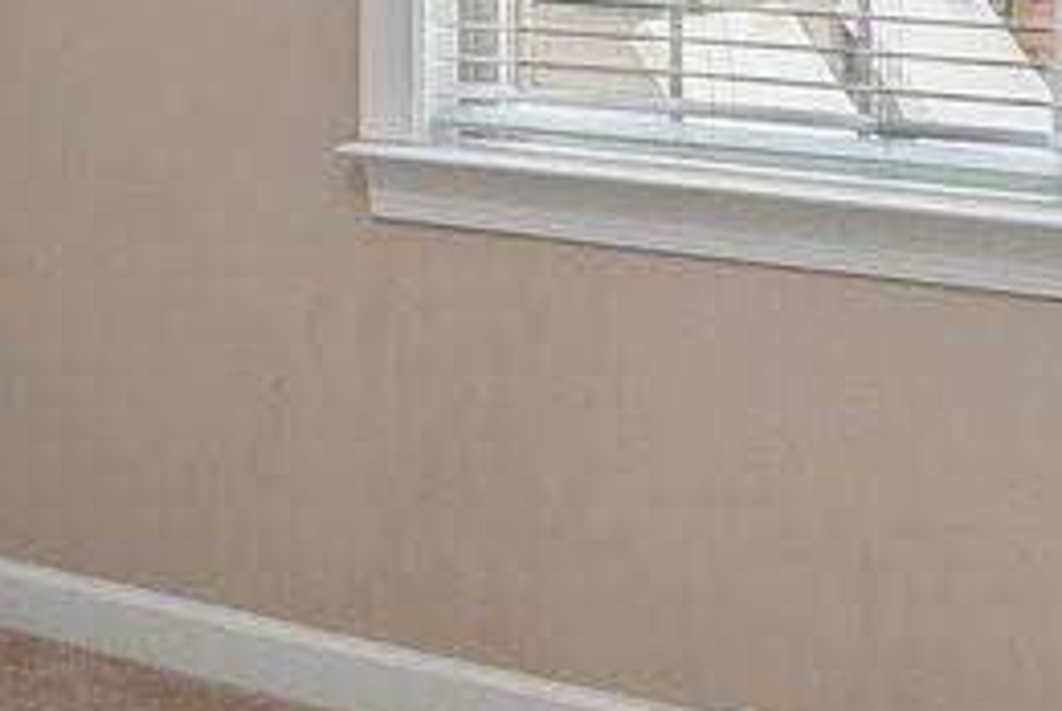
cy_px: -268
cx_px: -37
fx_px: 3485
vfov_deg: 11.3
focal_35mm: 118
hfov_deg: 16.9
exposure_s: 1/25
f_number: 8
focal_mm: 15
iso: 200
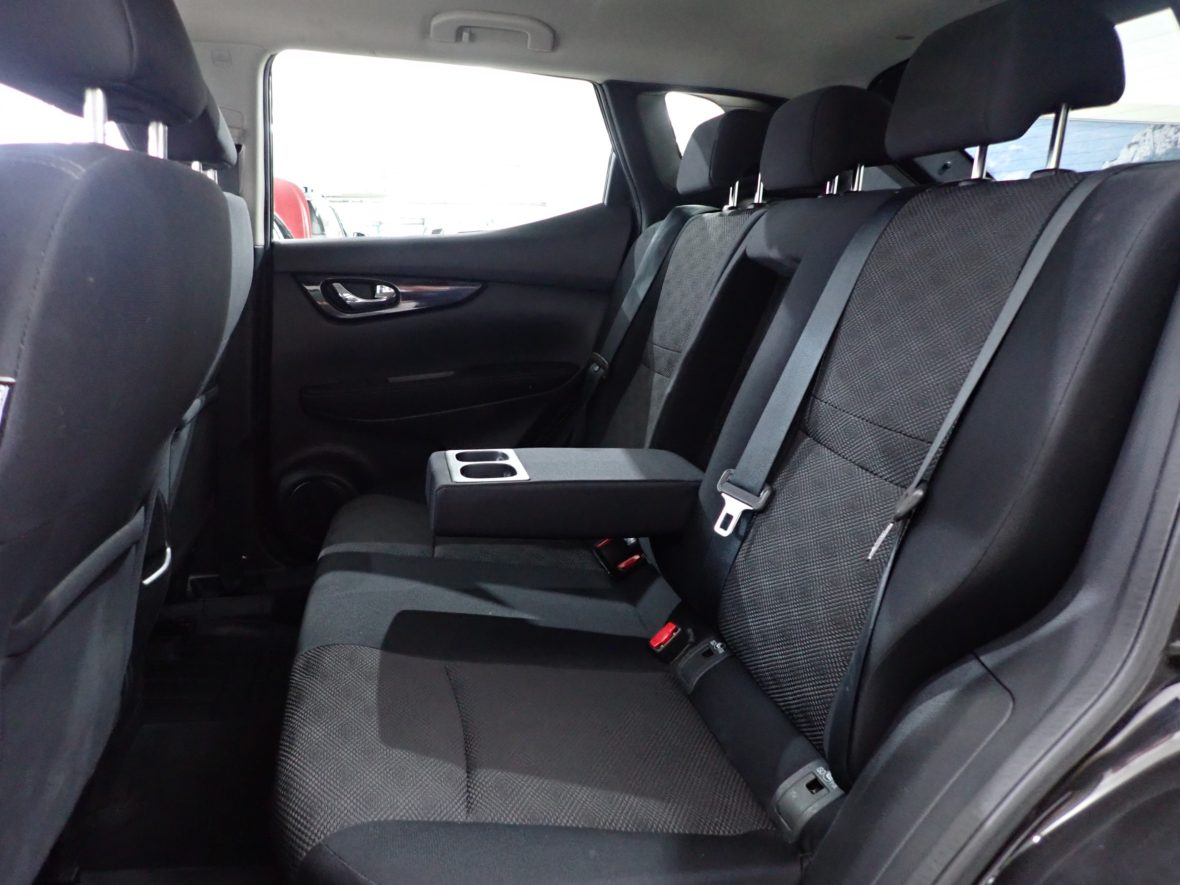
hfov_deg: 69.4
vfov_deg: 54.9
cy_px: 442
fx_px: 852
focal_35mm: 25
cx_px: 590
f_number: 2
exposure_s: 1/13
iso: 800
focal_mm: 4.5
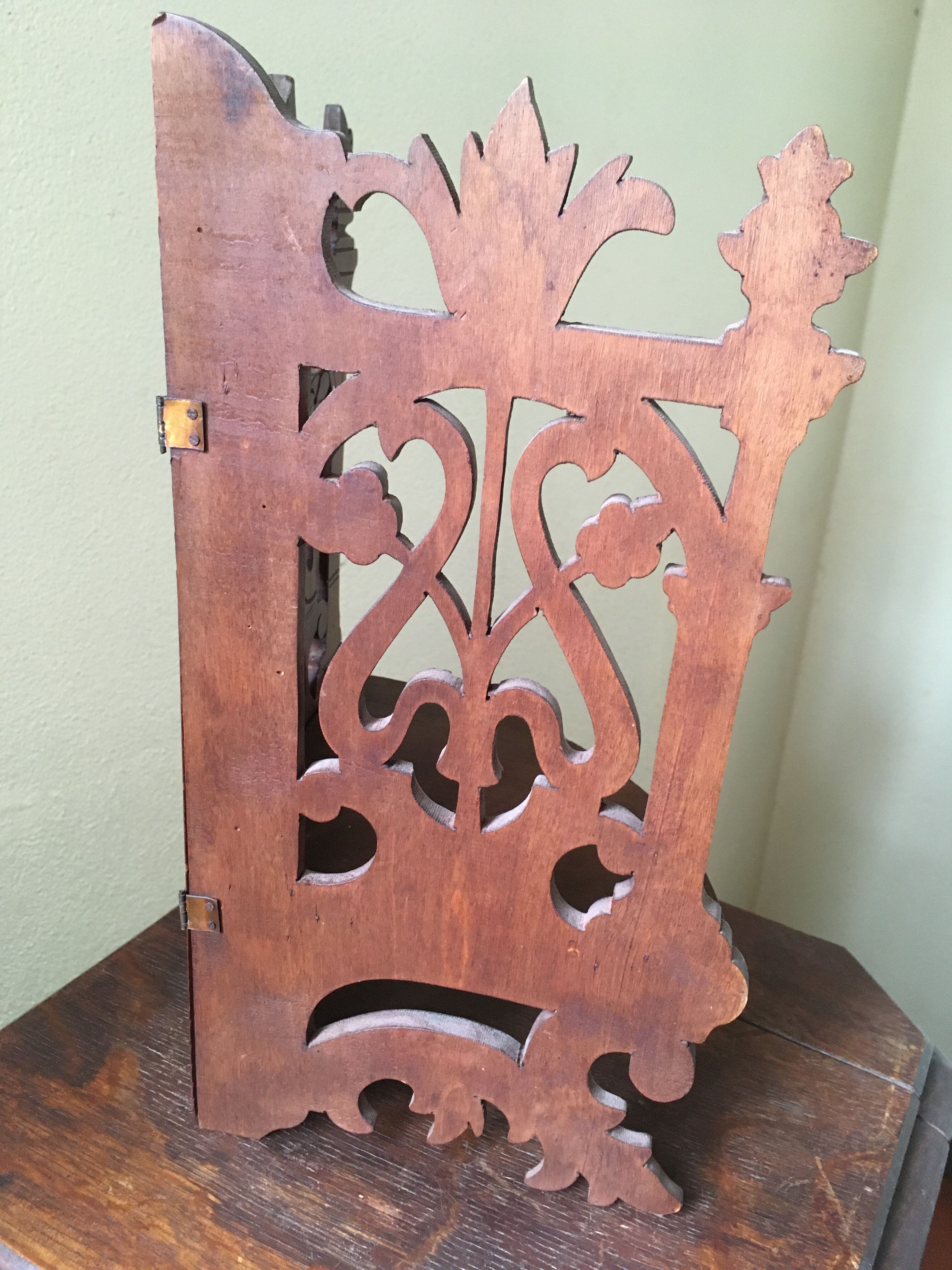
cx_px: 476
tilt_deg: -24.0
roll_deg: -3.9
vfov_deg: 61.7
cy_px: 635
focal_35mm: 29
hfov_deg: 48.2
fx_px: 1063
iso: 200
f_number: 2.2
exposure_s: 1/25
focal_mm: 4.15
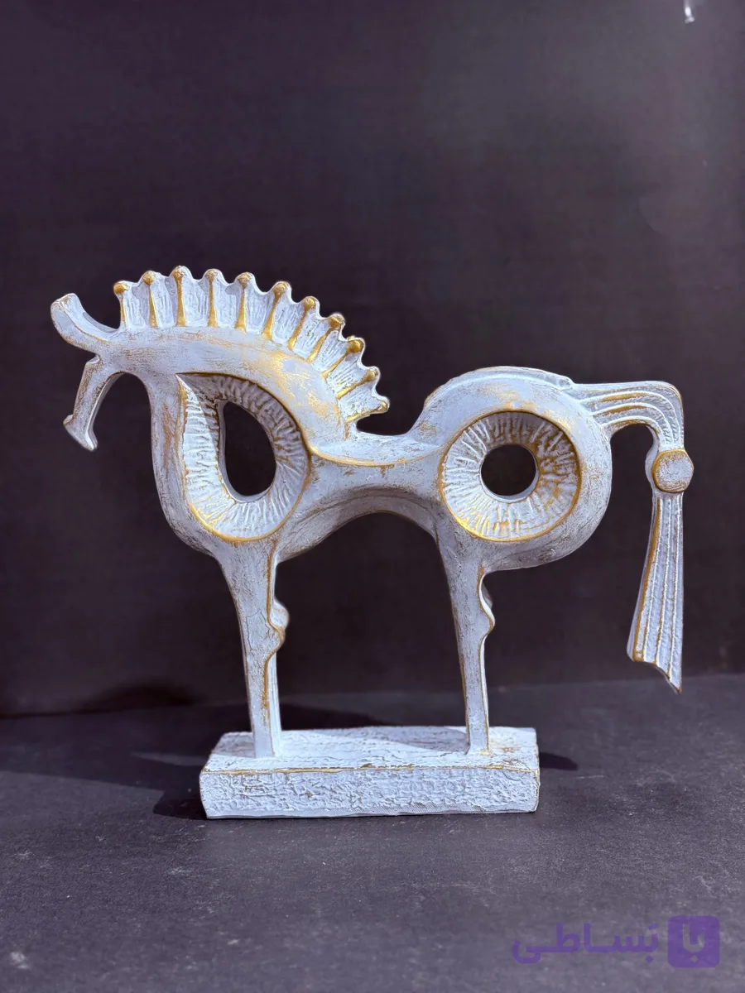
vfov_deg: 39.7
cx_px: 372
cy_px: 496
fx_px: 1377
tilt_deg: -6.8
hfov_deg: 30.3
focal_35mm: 48
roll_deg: +2.9
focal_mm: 6.76
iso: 50
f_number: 1.78
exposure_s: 1/132
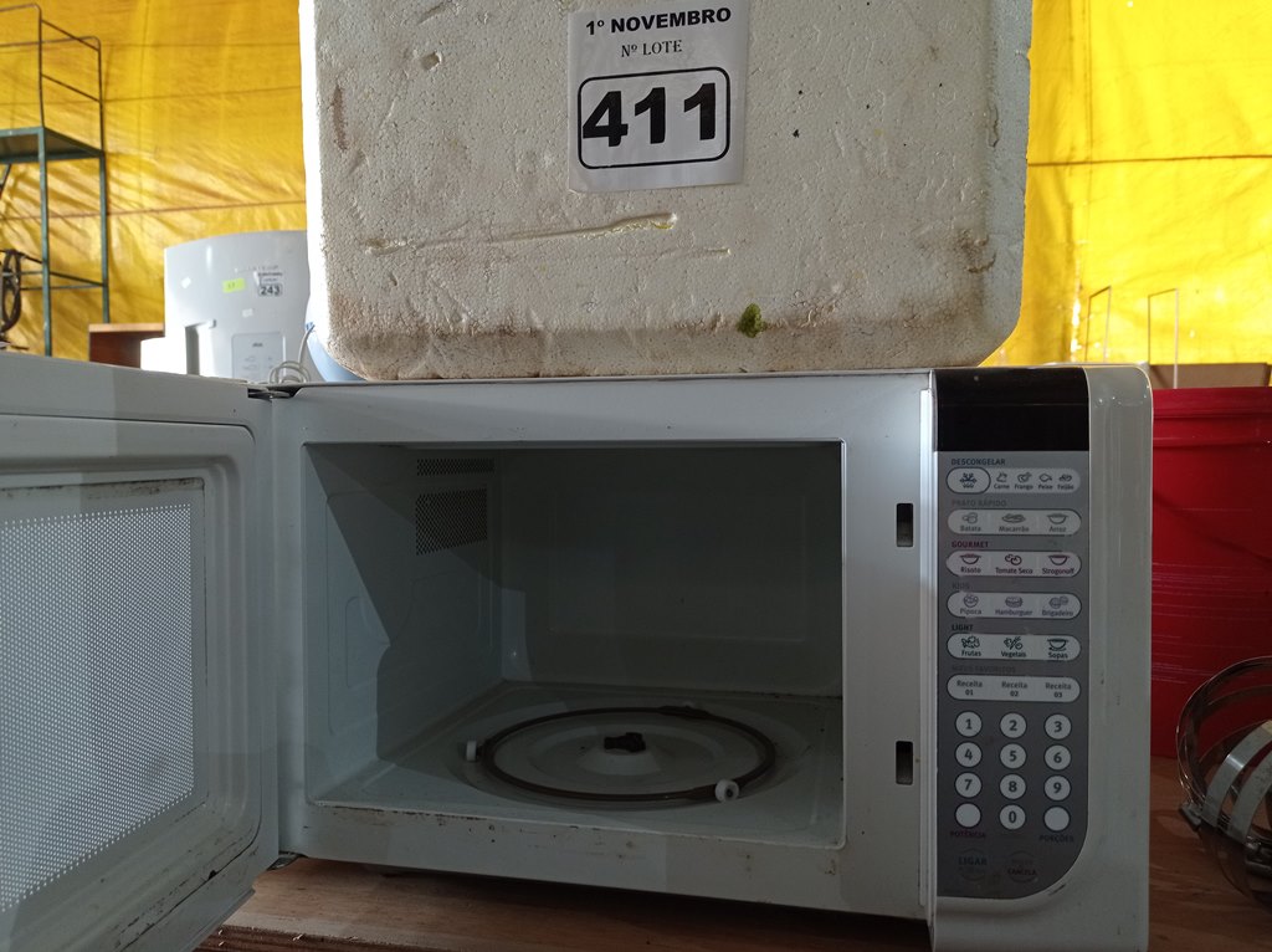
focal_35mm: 28
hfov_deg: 63.5
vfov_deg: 49.7
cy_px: 476
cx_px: 636
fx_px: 1028
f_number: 1.79
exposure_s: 1/40
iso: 219
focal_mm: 4.7
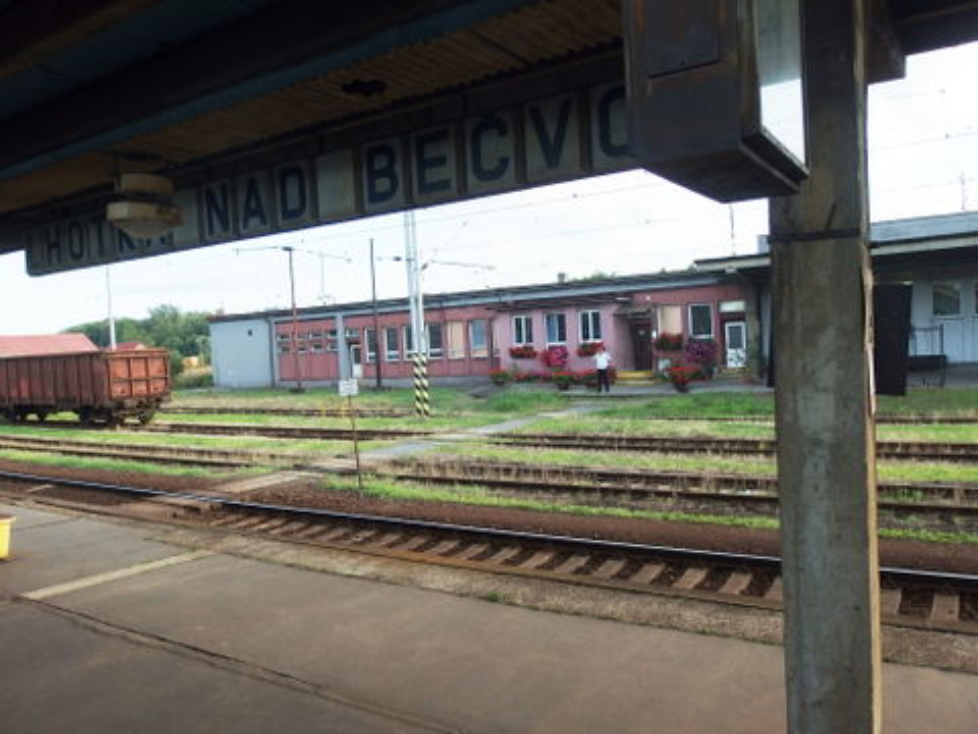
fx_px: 735
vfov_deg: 53.1
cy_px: 367
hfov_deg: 67.3
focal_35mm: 26
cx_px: 489
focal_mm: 4.7
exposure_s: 1/500
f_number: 3.2
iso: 100
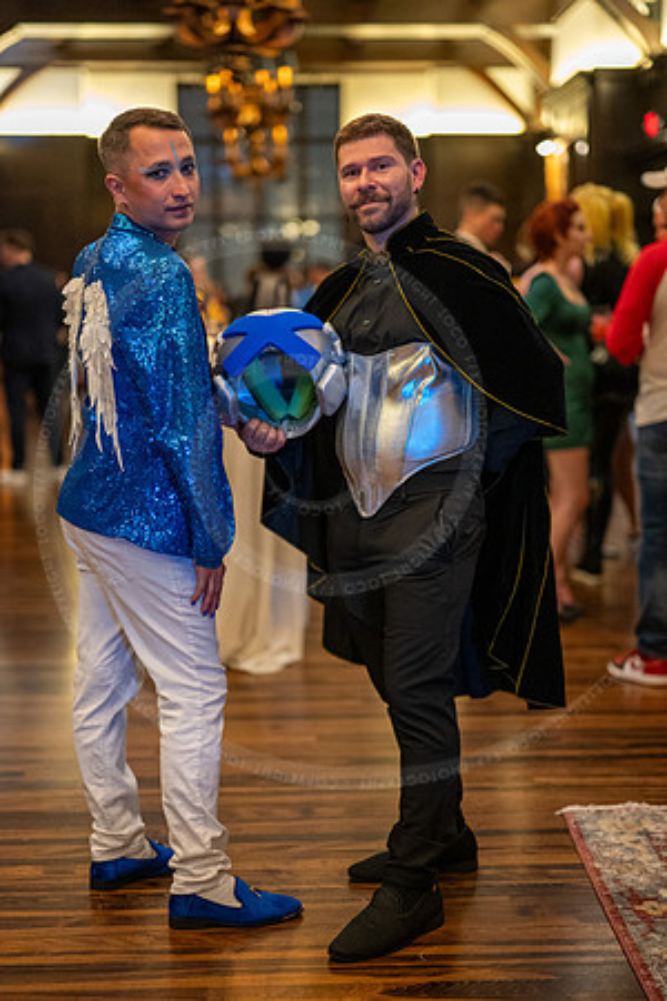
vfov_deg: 39.6
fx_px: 1389
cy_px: 500
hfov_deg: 27.0
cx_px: 334
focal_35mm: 50
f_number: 1.2
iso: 5000
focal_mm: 50
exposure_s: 1/100
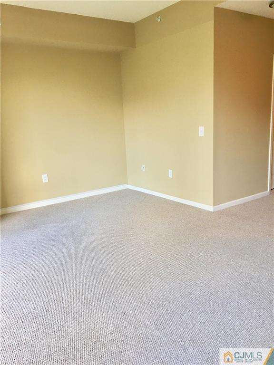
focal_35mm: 29
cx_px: 137
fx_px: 306
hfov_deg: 48.2
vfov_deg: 61.7
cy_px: 182
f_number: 2.2
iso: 64
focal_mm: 4.15
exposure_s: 1/30
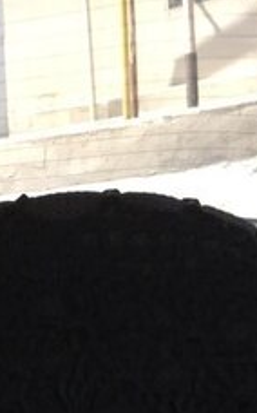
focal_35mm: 89
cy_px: 445
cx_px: -306
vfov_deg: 22.1
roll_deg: +10.4
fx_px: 1000
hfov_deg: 12.4
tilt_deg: -14.5
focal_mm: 4.15
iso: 32
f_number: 2.2
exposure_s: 1/476
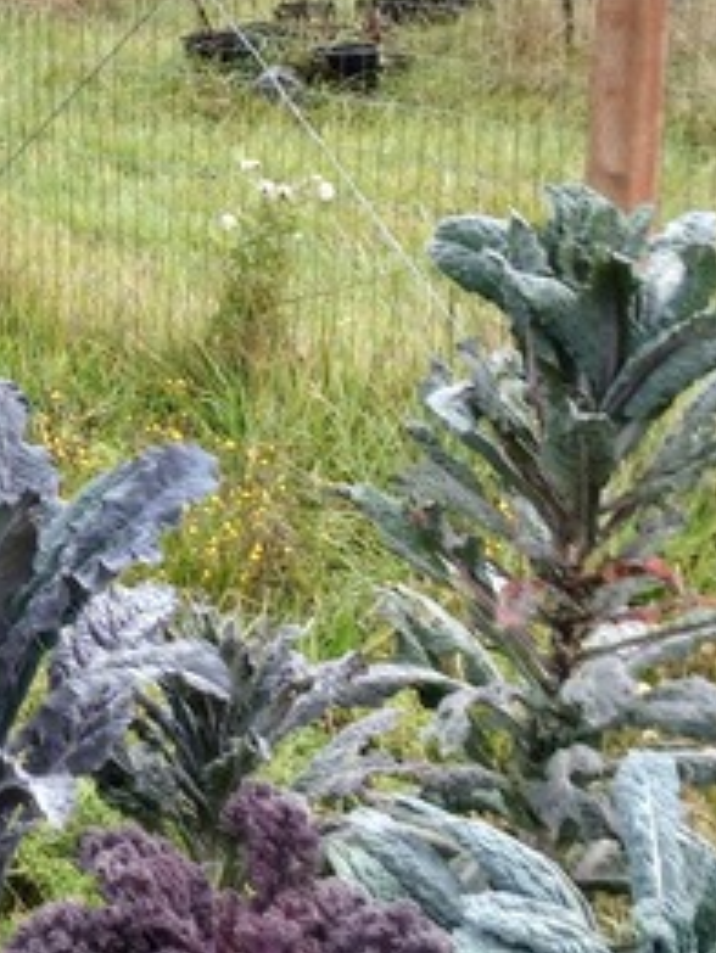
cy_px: 336
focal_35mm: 102
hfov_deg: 13.5
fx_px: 2811
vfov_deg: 19.2
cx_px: -438
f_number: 1.8
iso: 25
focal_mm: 3.98
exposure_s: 1/120
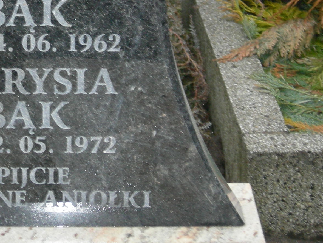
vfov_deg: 7.9
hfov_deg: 10.5
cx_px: 31
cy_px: 21
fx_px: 1745
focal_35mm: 187
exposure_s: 1/60.1
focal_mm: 17.7
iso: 192
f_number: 4.1
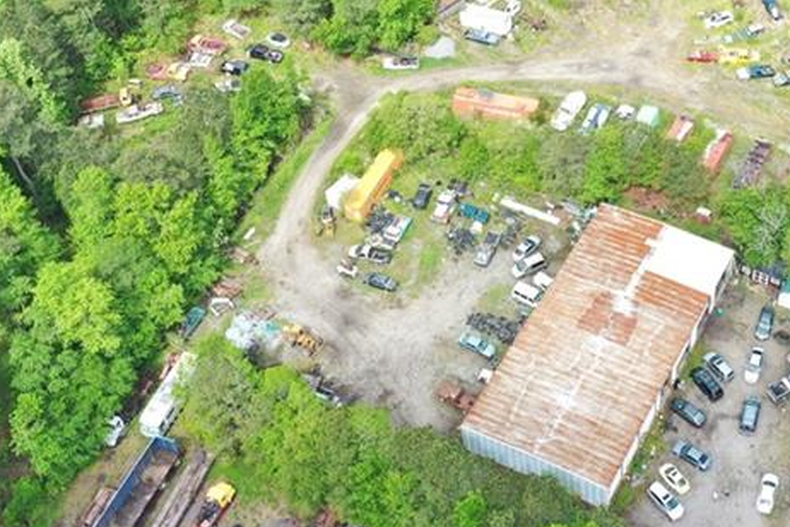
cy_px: 116
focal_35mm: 62
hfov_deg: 31.6
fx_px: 1360
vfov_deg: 21.7
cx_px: 624
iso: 100
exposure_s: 1/200
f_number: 5
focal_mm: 10.26
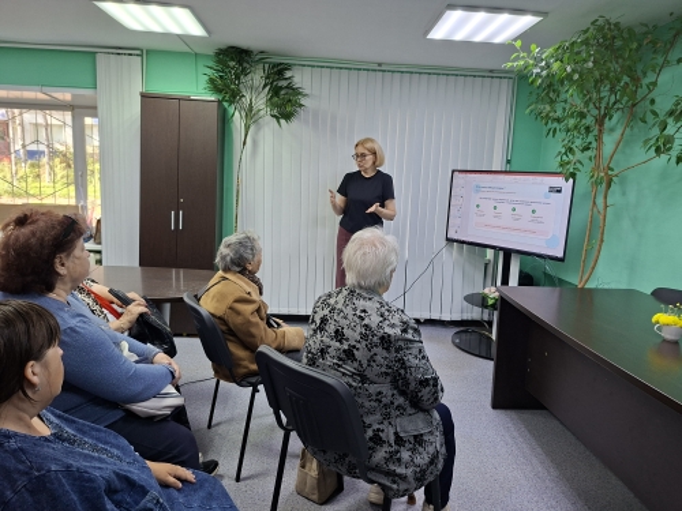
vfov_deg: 58.9
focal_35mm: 23
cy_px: 256
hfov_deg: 73.9
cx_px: 341
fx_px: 453
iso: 160
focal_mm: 5.54
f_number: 1.8
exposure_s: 1/100
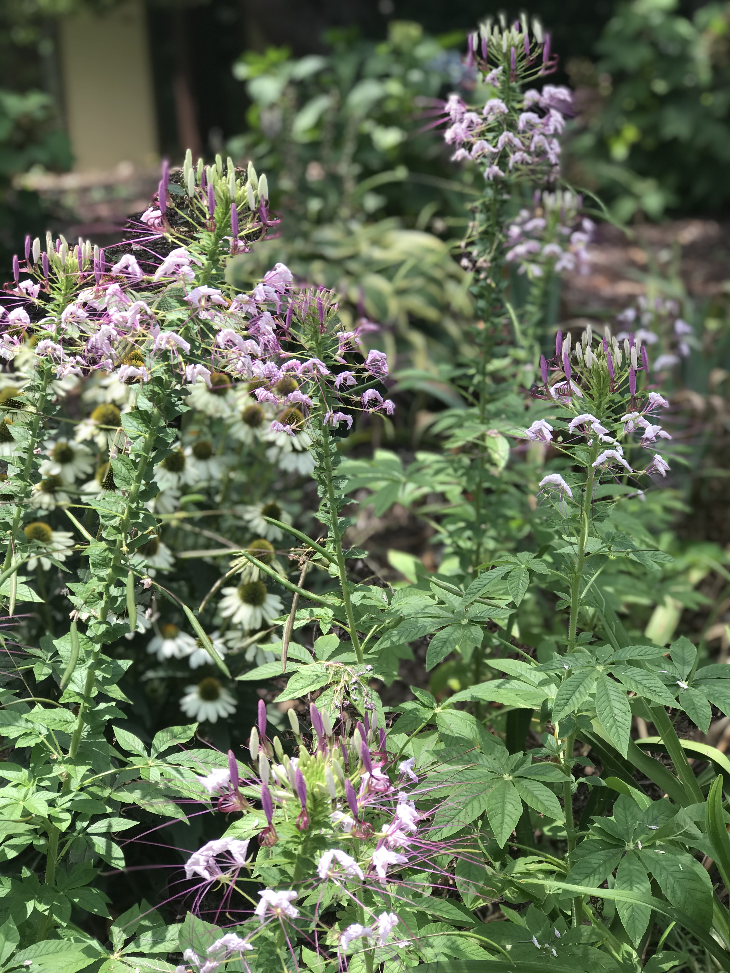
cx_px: 365
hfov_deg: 25.7
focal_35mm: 57
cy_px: 486
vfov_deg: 33.8
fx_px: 1603
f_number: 2.8
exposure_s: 1/220
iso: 20
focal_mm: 6.6
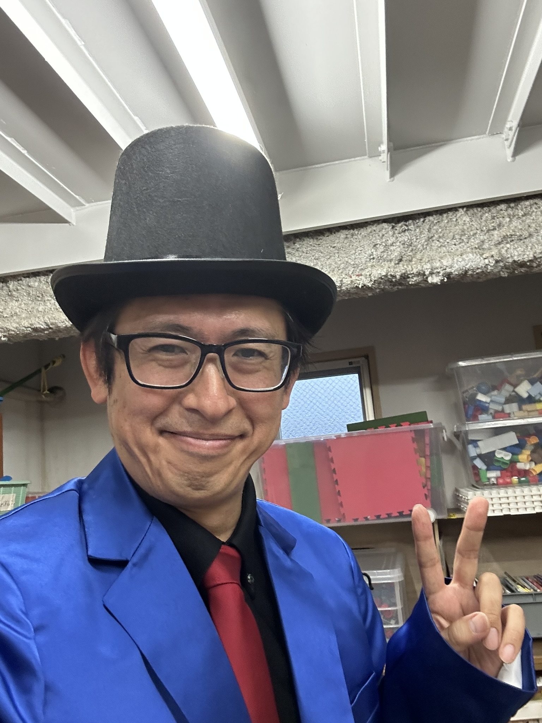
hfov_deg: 46.8
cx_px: 271
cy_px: 362
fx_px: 626
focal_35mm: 30
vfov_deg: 60.0
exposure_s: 1/40
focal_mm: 2.69
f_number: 1.9
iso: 250
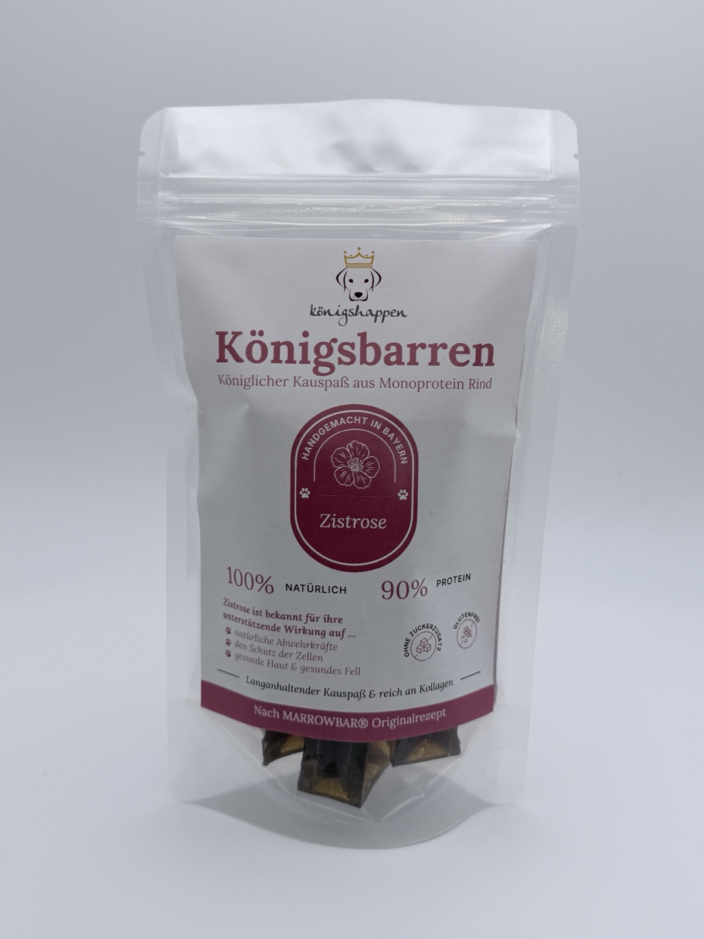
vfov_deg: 71.6
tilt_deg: -15.9
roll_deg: +0.0
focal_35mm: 24
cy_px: 470
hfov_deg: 56.8
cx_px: 352
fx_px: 651
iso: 80
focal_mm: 6.76
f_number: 1.78
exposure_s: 1/426
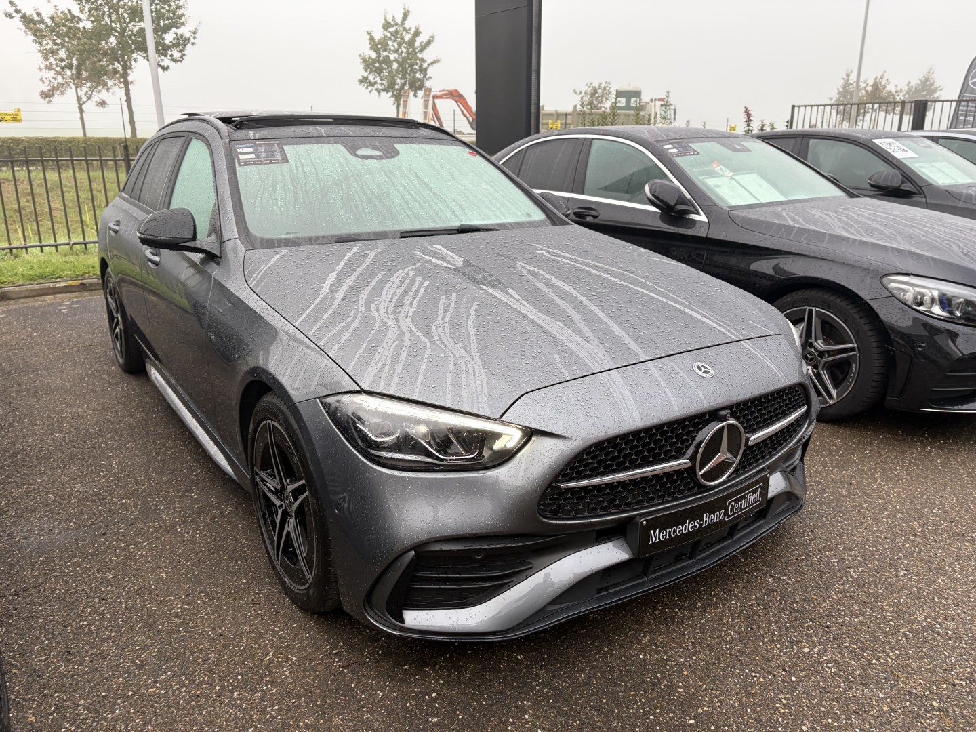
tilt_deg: -12.3
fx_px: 733
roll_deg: +0.7
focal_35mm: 26
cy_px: 366
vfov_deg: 53.1
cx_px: 488
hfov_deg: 67.3
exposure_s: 1/121
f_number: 1.6
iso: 40
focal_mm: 5.96
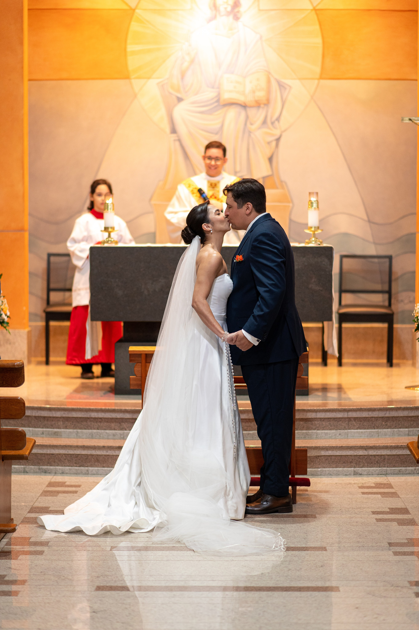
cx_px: 210
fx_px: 1486
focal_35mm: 85
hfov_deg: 16.0
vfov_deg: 23.9
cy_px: 315
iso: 2500
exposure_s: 1/250
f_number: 2
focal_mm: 85
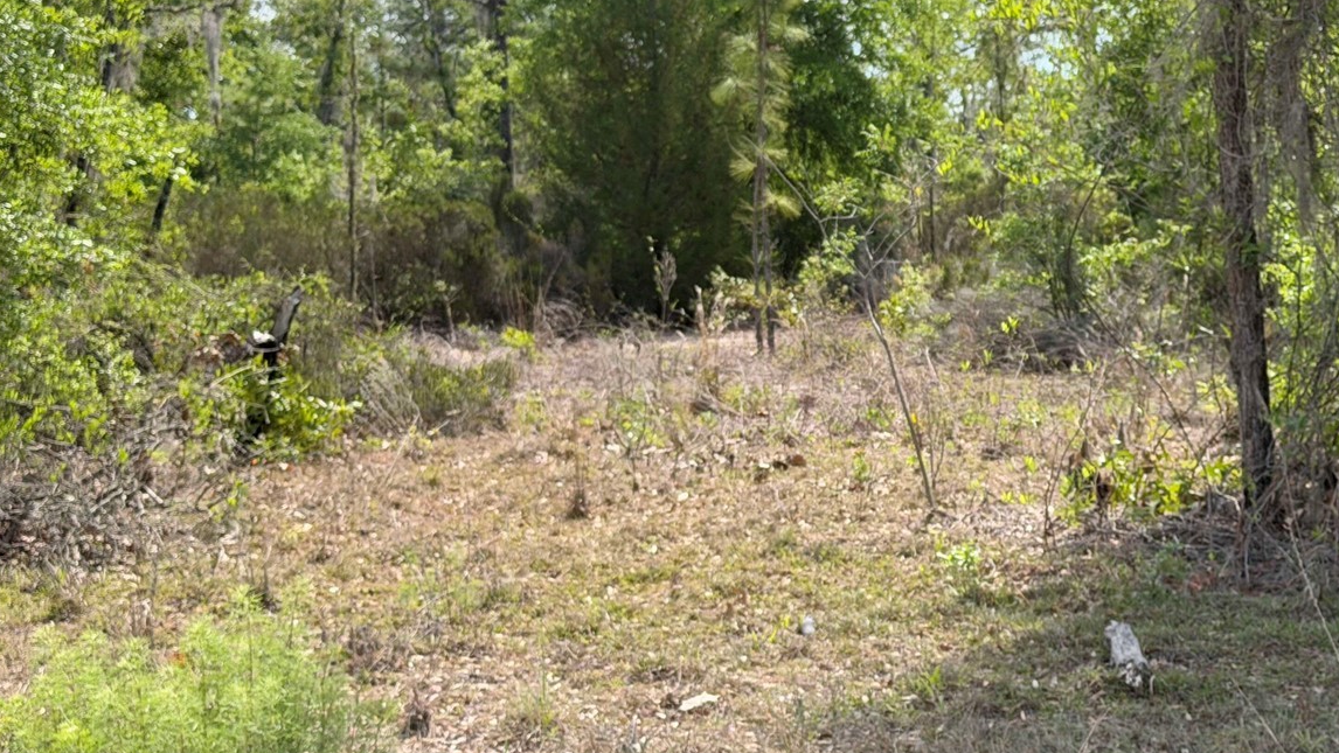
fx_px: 2592
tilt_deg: -1.3
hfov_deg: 28.8
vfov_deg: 16.5
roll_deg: +1.7
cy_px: 327
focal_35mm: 73
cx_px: 846
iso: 100
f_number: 1.78
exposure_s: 1/2273
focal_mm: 6.76
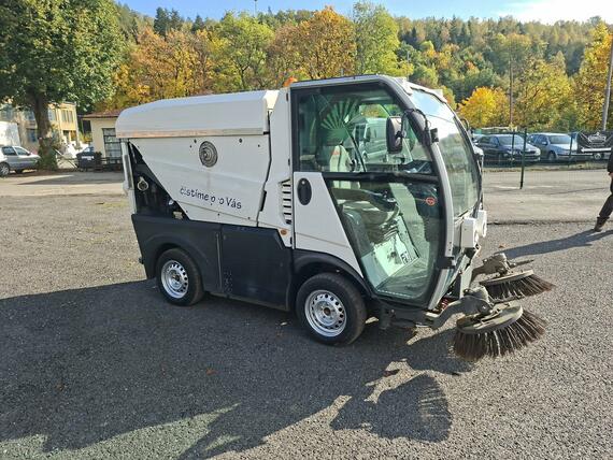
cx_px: 306
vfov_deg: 58.9
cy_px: 230
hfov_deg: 73.9
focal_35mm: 23
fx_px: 407
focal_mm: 5.54
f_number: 1.8
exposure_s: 1/1013
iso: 50
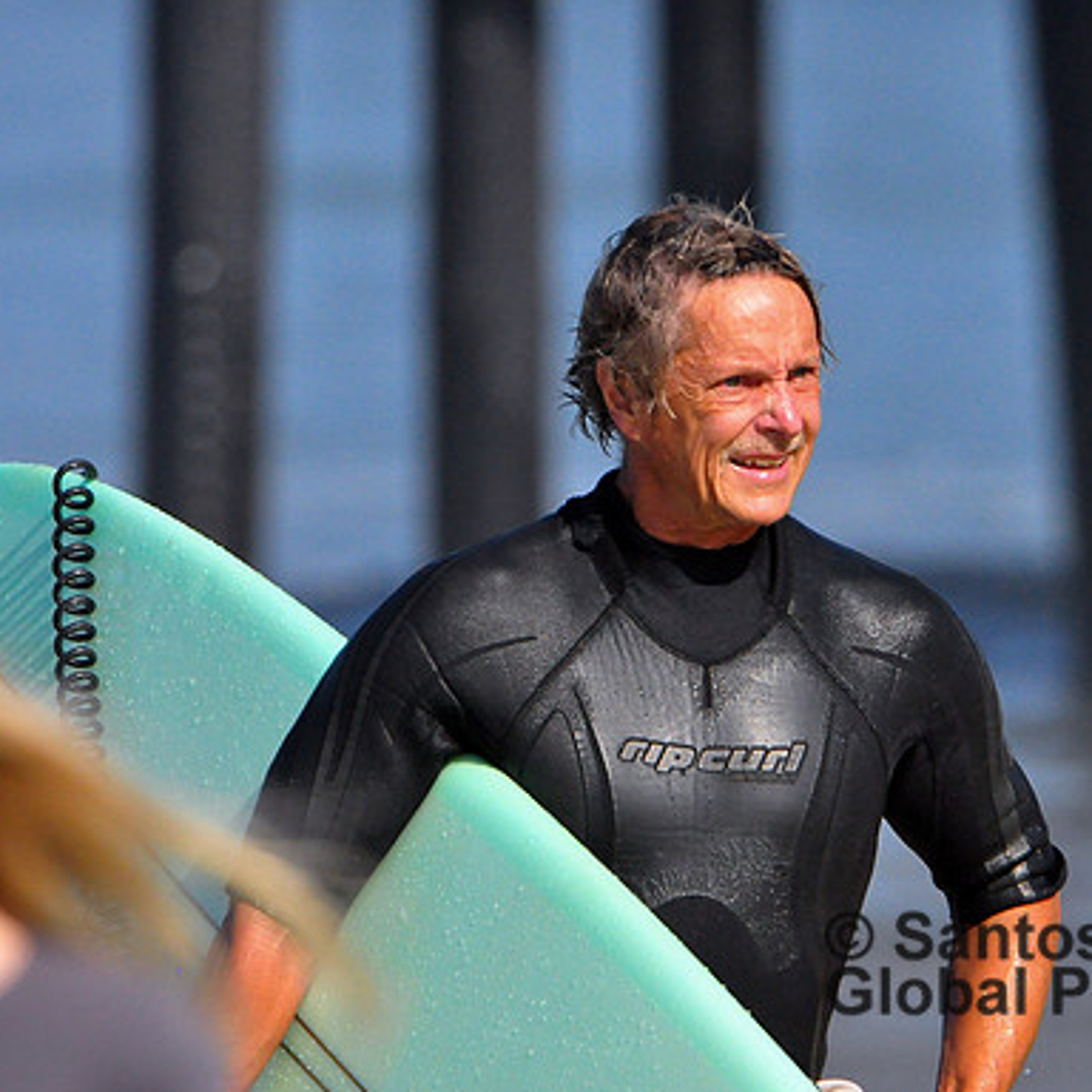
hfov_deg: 1.7
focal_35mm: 1059
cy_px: 546
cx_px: 782
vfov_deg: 1.7
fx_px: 37796
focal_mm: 550
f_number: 10
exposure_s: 1/2500
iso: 1250
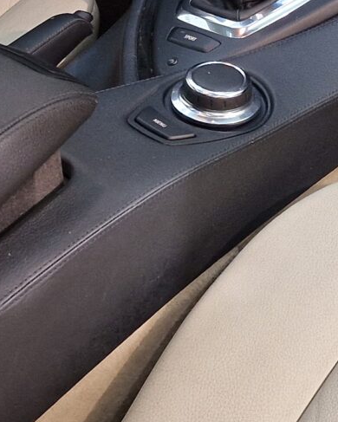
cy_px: 55
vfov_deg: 16.1
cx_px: 435
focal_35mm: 118
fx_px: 1475
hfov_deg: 12.7
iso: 160
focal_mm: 6.4
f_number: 1.8
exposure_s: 1/50
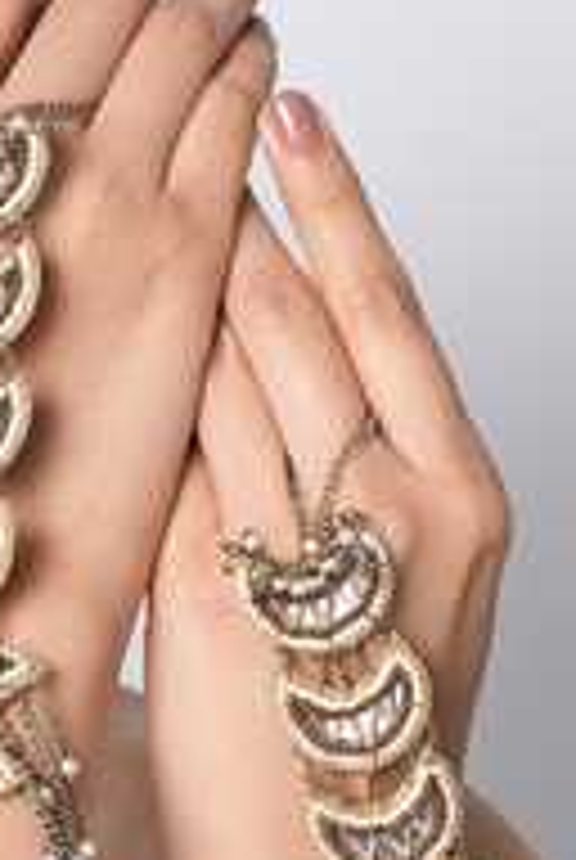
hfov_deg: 14.1
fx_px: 2296
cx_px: -4
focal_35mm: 96
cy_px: 448
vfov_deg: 21.2
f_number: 9.5
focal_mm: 35
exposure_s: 1/125
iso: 125
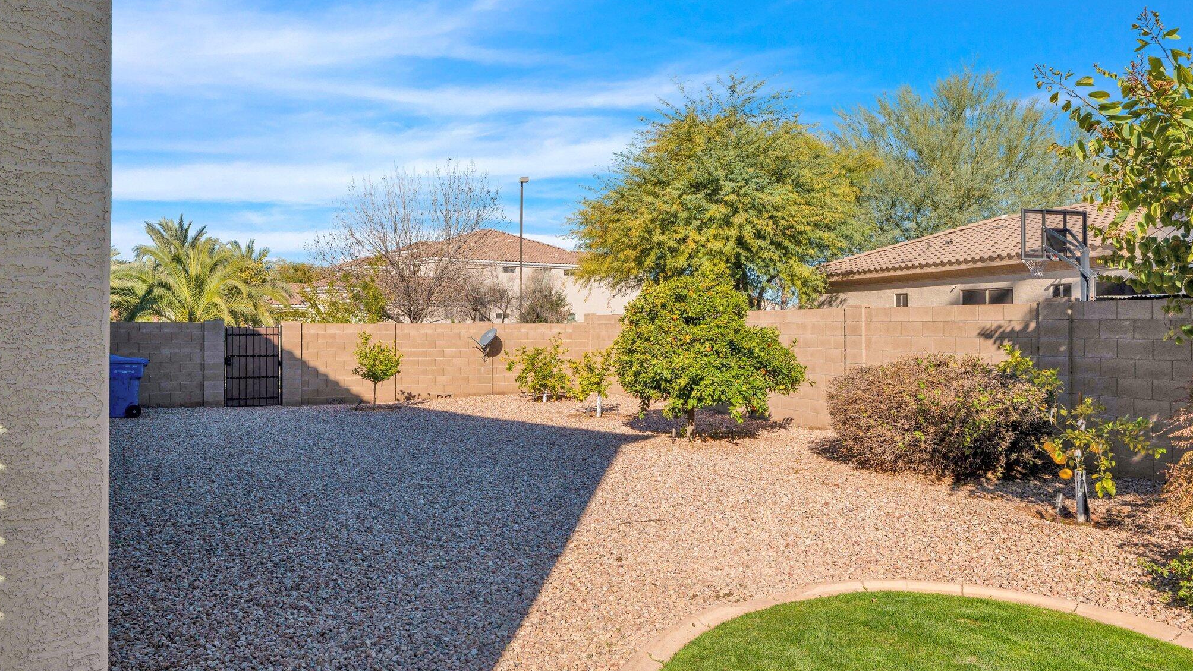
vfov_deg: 37.8
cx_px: 603
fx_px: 981
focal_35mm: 31
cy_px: 325
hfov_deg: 62.6
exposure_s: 1/640
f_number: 10
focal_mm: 28
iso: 320
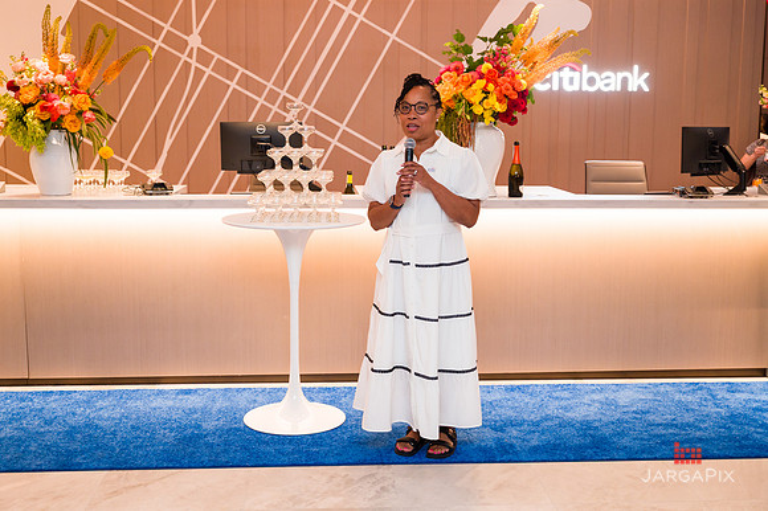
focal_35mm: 43
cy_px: 242
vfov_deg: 31.2
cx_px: 383
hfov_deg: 45.5
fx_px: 916
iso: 800
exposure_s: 1/160
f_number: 3.2
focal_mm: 40
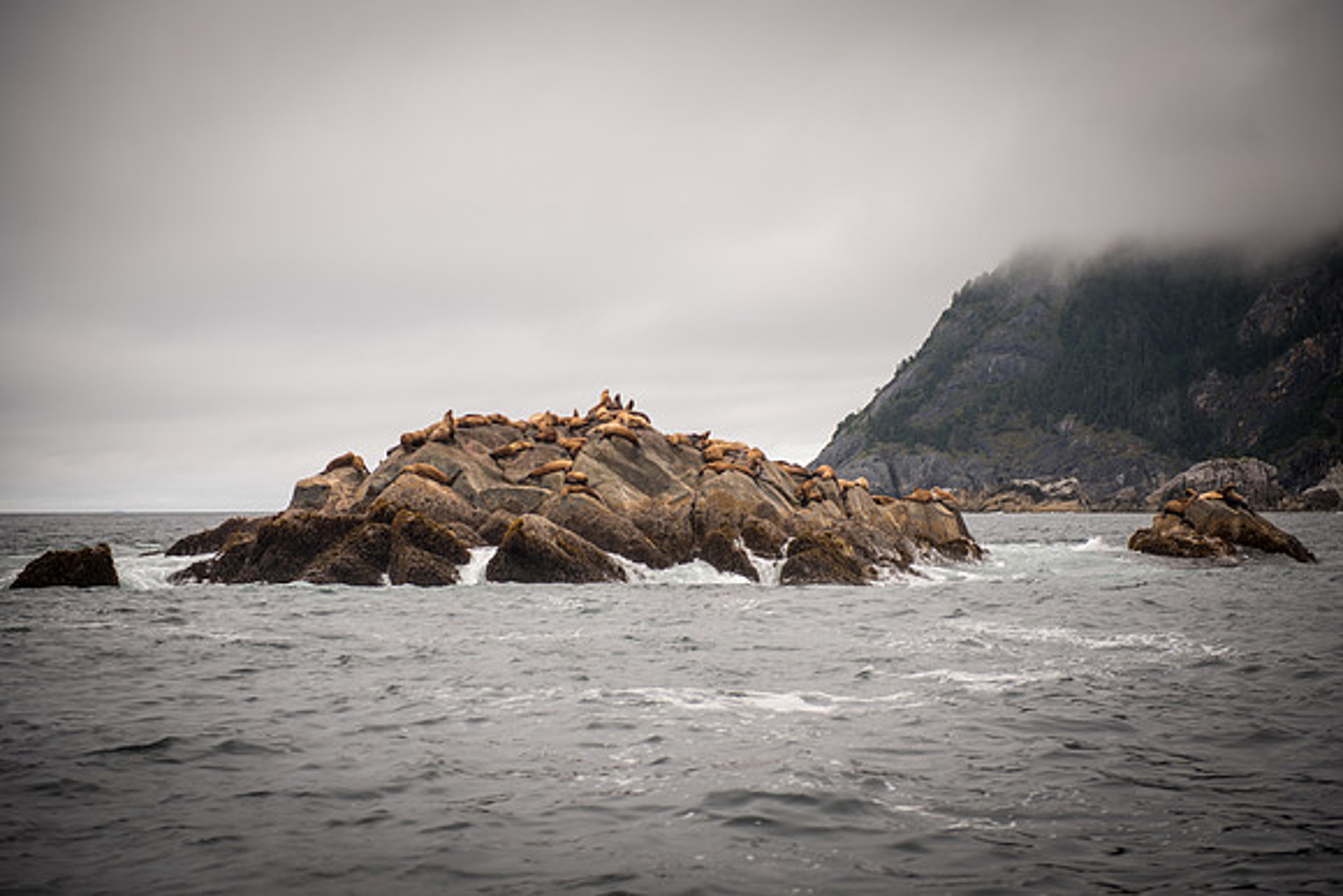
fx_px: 2716
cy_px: 459
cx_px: 694
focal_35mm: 73
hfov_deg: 27.8
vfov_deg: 18.7
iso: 100
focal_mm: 70
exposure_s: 1/800
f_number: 2.8
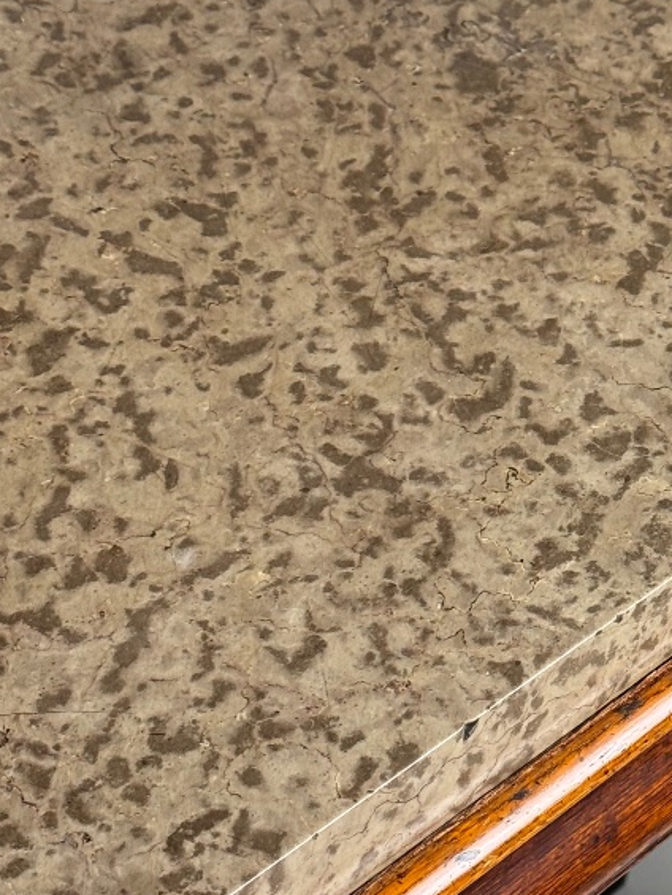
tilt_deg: -46.4
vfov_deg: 19.2
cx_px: 675
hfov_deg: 14.3
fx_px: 2639
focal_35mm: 102
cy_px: 548
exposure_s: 1/100
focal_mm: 6.76
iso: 125
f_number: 1.78
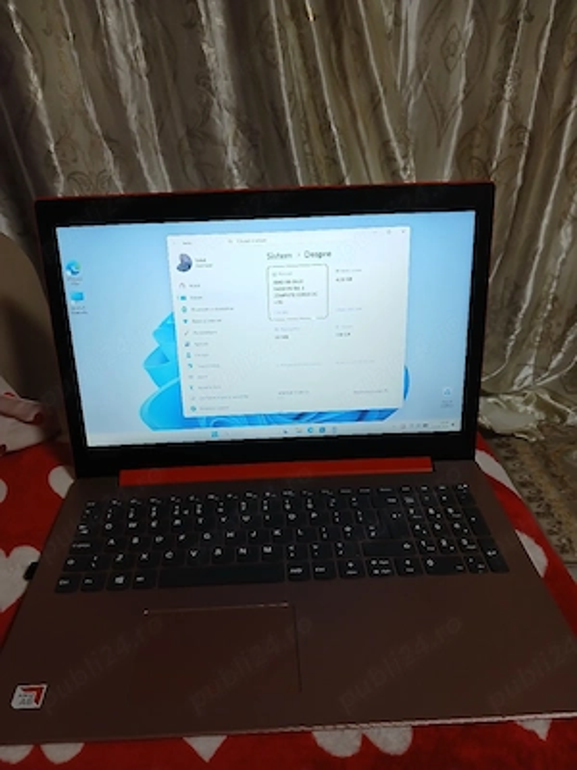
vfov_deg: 65.3
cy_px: 385
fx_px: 600
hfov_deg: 51.4
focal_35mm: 27
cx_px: 288
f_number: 1.8
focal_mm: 3.98
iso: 200
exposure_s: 1/50.3
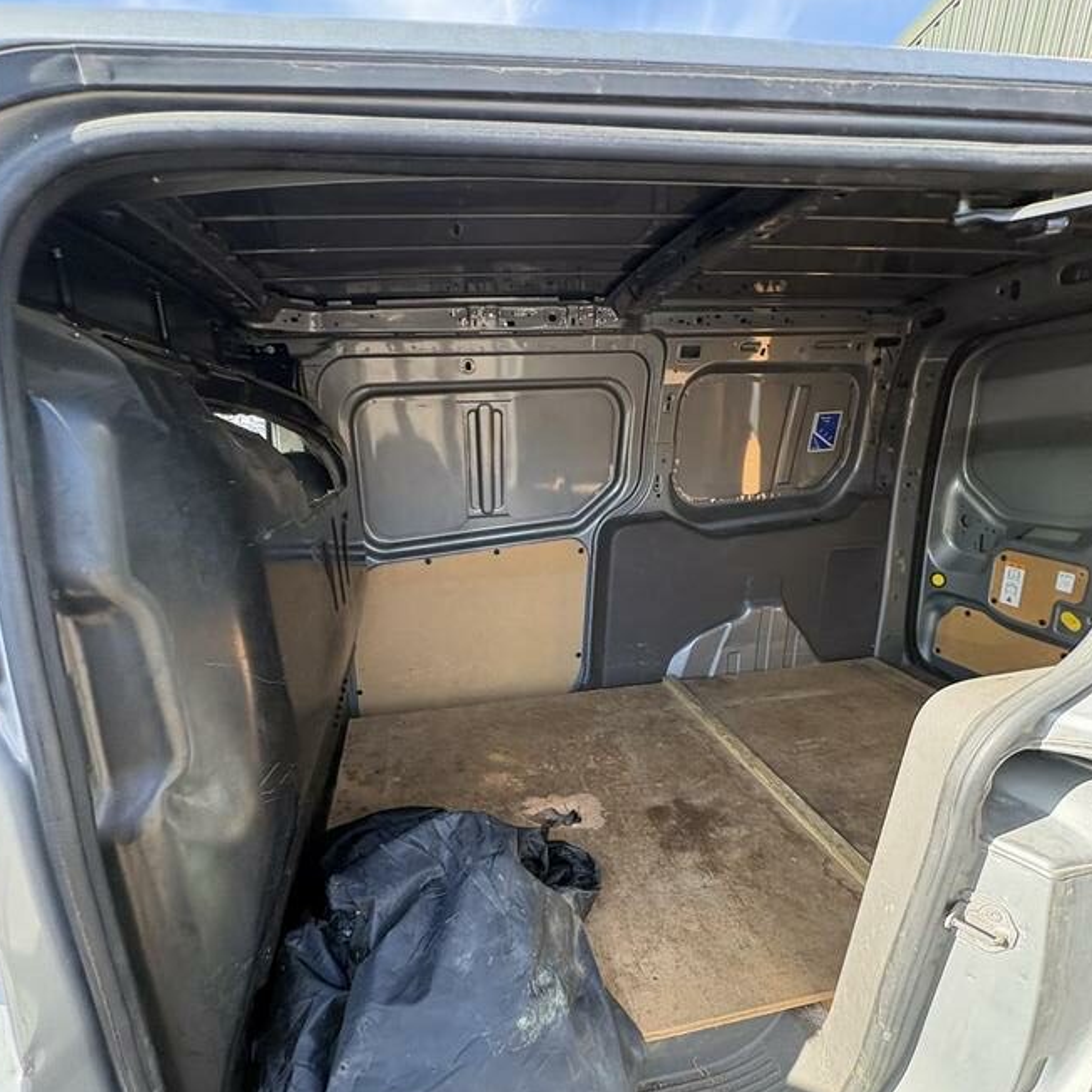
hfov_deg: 84.0
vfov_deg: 83.0
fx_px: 607
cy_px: 655
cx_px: 539
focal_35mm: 17
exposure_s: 1/136
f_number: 2.2
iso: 125
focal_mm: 2.22
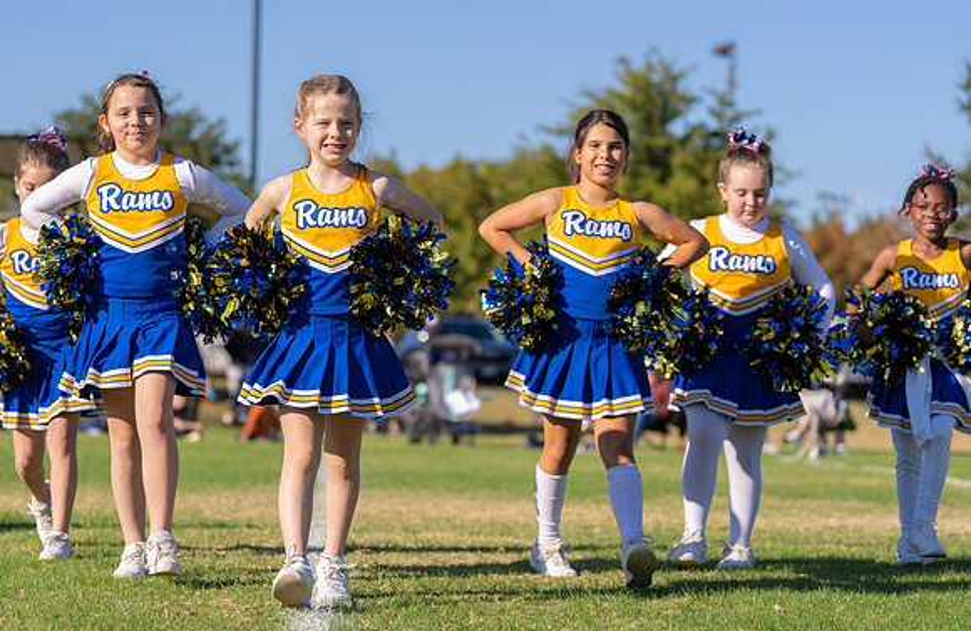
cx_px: 357
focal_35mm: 107
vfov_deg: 12.6
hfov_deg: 19.2
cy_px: 327
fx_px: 2859
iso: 100
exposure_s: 1/1600
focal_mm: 83
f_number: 2.8
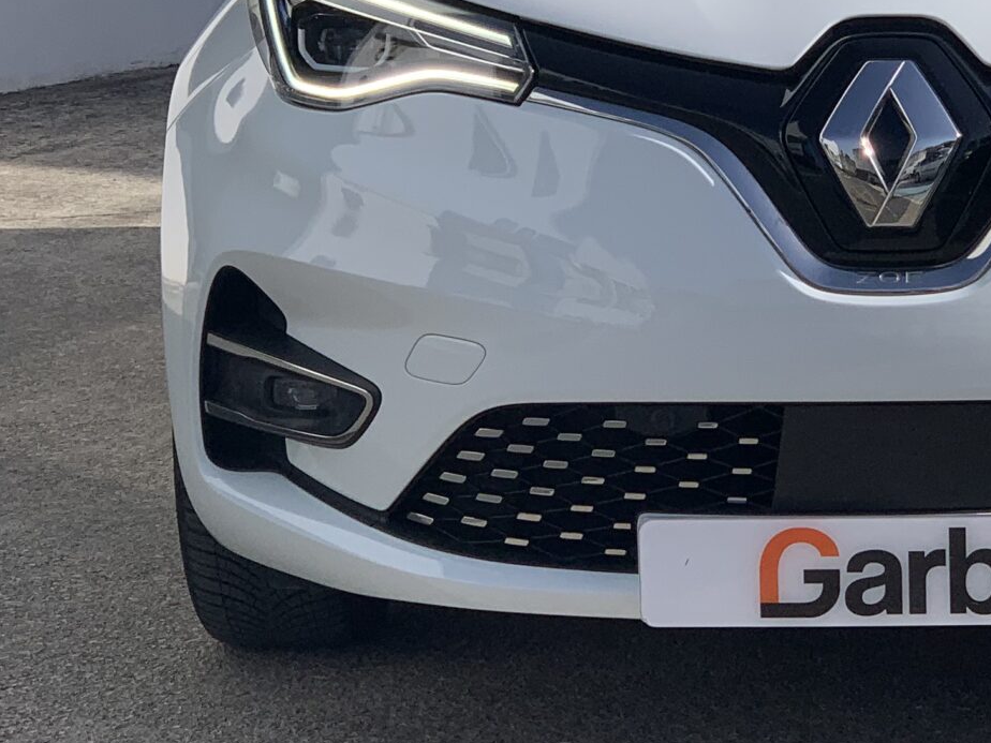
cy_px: 132
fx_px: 4122
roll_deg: -0.2
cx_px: 788
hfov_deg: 13.6
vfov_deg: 10.3
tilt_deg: -5.9
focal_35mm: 144
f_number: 2.4
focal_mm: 6
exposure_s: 1/1996
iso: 16
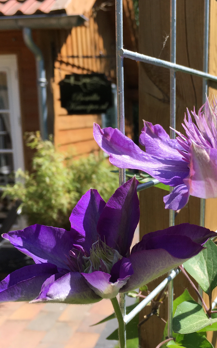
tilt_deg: -10.9
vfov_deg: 47.2
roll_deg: +0.2
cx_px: 171
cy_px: 175
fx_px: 397
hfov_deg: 29.9
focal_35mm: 42
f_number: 2.2
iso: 25
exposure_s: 1/884
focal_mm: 4.15
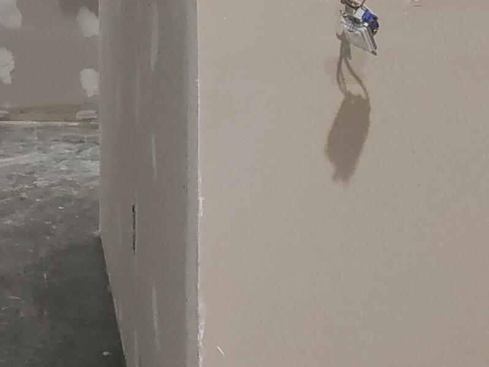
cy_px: -64
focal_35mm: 94
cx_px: -179
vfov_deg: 15.2
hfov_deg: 19.0
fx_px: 1327
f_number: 1.7
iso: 975
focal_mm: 4.71
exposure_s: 1/60
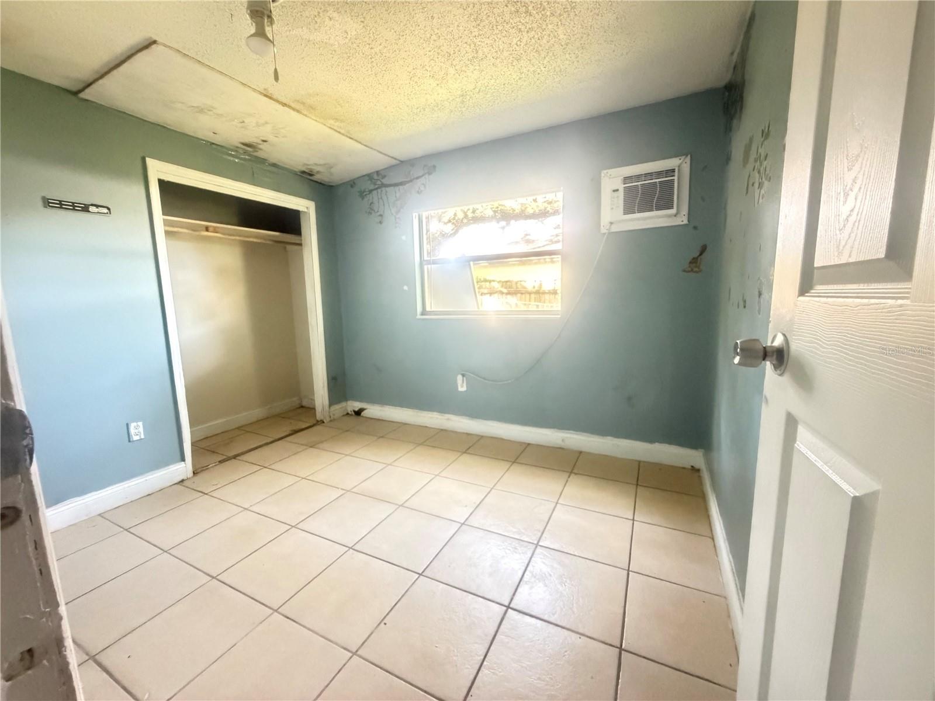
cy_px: 350
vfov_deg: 85.7
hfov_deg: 102.1
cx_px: 468
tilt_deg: -8.3
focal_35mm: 14
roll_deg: +1.3
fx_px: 378
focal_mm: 2.22
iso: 2000
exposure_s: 1/30
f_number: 2.2
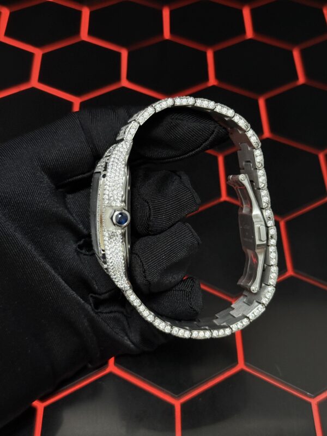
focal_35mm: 48
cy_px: 218
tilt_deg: -49.0
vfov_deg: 39.7
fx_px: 605
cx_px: 164
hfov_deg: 30.3
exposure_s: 1/60
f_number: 1.78
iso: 200
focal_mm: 6.76
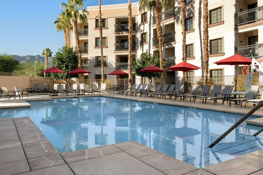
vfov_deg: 42.3
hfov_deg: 60.3
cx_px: 132
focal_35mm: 31
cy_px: 88
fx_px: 226
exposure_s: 1/15
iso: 50
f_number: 22
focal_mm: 31
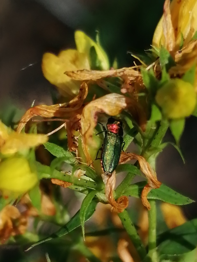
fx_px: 789
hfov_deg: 14.2
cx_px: 98
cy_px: 131
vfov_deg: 18.9
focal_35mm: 104
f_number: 1.8
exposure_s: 1/387
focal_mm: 3.46
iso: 50
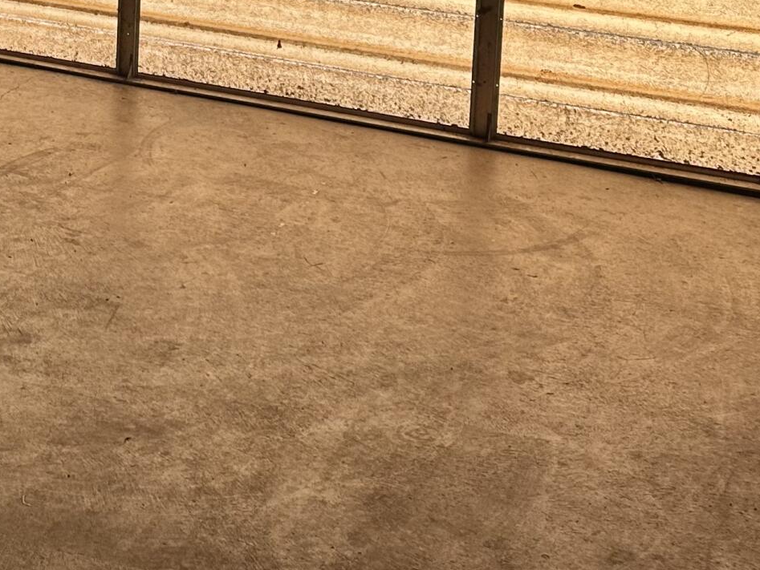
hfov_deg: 23.7
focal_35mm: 76
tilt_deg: -5.7
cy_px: -168
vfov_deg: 18.1
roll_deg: -0.9
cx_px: -112
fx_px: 1669
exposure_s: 1/121
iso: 64
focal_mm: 6.86
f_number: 1.78
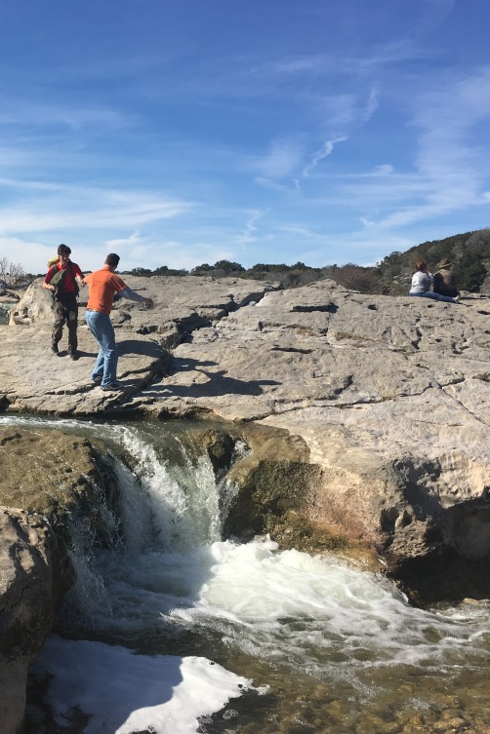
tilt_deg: -6.6
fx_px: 837
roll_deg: -0.2
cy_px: 365
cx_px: 89
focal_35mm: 41
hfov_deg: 31.7
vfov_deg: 47.4
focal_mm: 4.15
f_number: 2.2
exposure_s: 1/2079
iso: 25
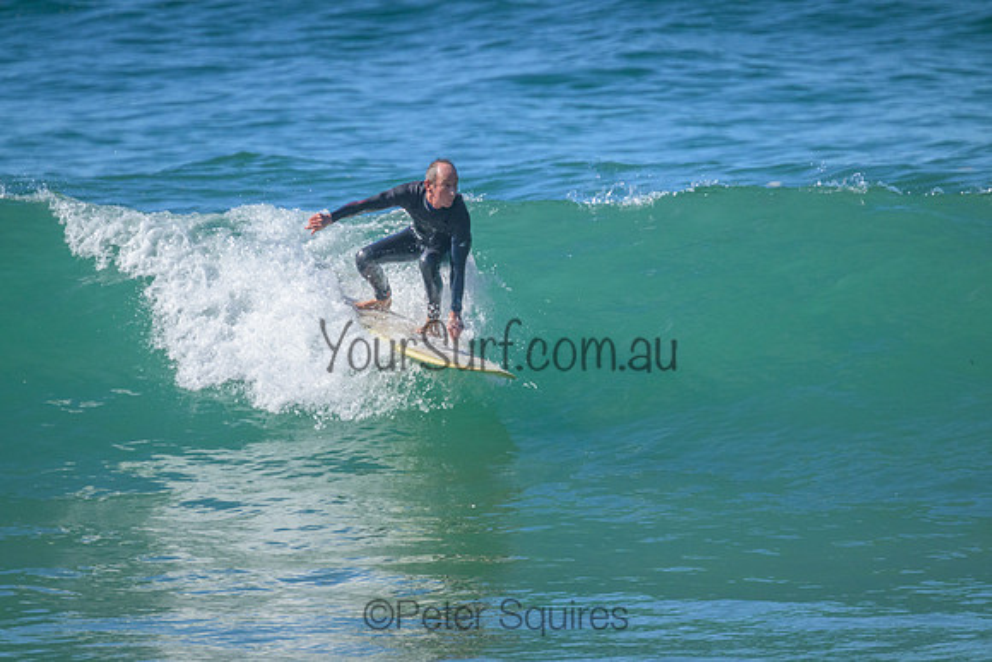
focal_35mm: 800
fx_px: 22049
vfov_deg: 1.7
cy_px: 331
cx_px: 496
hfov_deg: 2.6
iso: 2200
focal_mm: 800
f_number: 11
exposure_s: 1/1600
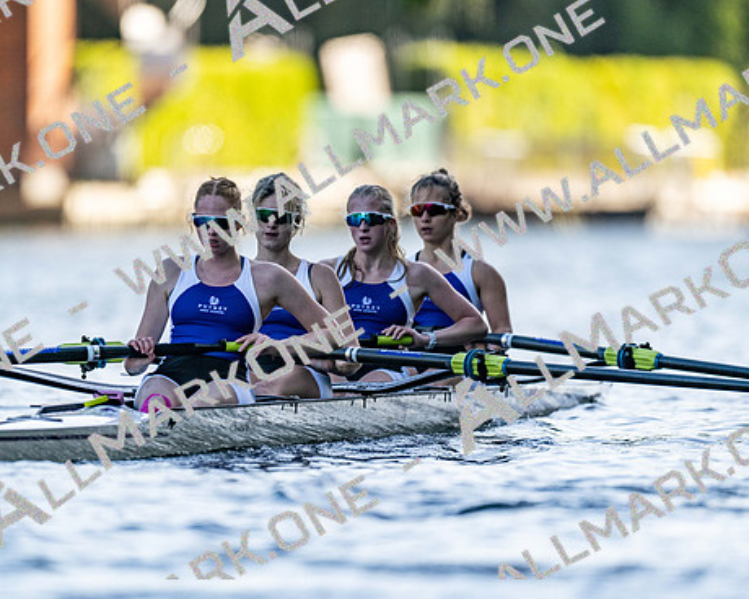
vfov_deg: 2.2
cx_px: 316
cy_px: 300
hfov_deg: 2.7
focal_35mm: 710
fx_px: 15739
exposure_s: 1/2500
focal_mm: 600
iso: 400
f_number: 4
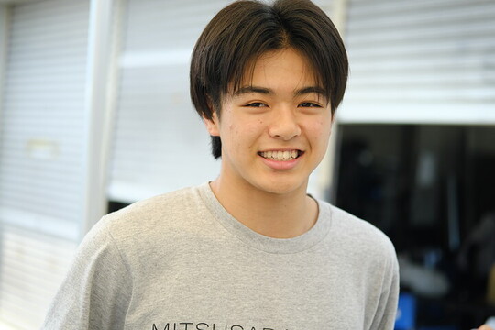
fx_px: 1031
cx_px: 248
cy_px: 165
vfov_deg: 18.2
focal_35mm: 75
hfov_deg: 27.0
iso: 200
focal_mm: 50
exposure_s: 1/850
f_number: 2
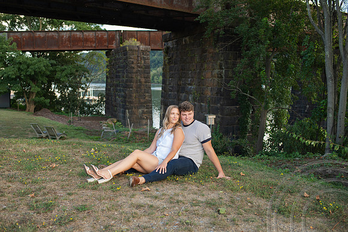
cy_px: 119
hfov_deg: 52.9
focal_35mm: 36
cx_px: 170
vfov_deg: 36.7
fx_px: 349
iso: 180
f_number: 3.2
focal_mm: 35
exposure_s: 1/320
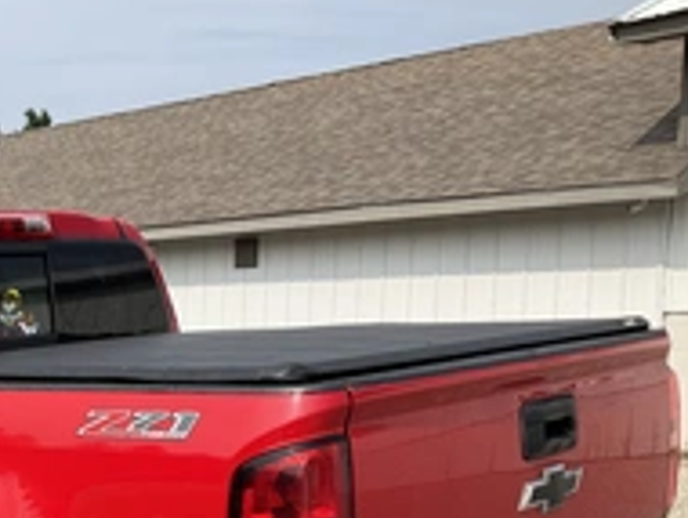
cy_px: 493
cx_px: 47
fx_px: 1214
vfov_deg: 23.3
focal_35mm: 61
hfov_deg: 30.1
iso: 25
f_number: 1.8
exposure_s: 1/1730
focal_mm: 3
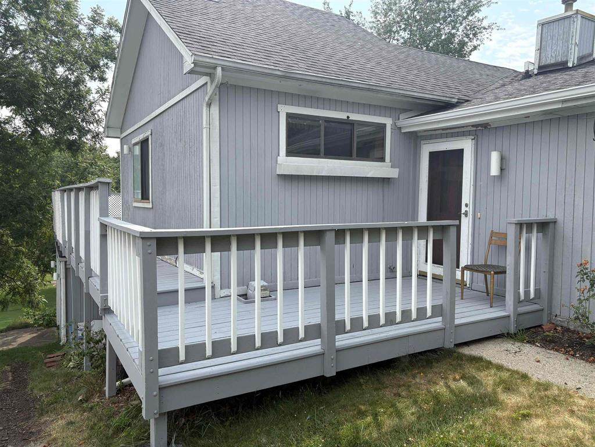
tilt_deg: -2.6
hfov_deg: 67.3
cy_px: 224
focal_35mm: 26
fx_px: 447
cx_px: 298
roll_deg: +0.1
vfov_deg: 53.1
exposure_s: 1/2075
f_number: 1.6
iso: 50
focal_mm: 5.96
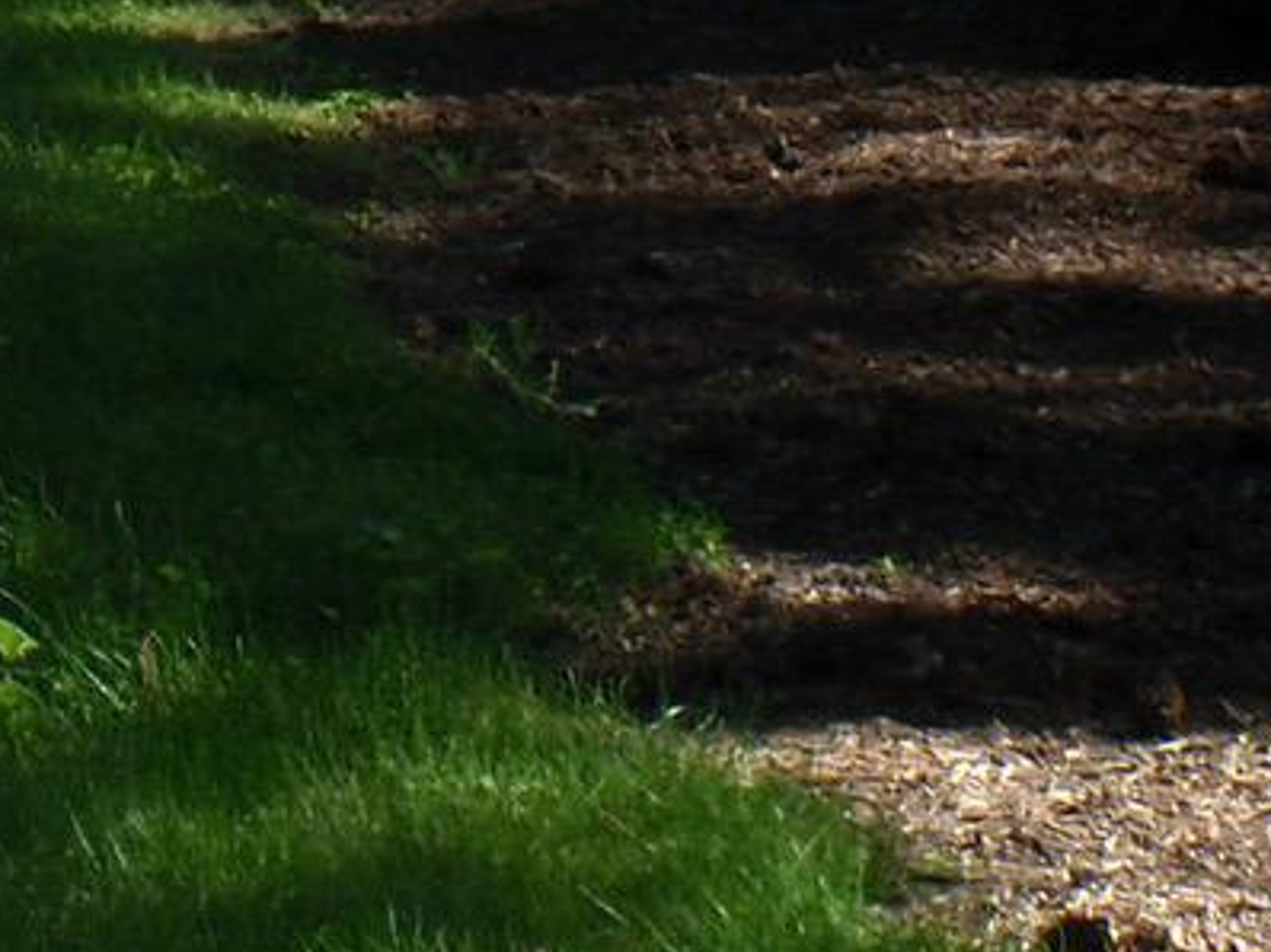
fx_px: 7559
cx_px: -1699
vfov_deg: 7.0
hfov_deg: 8.8
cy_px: -904
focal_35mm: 206
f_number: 3.9
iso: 64
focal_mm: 7.25
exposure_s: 1/125
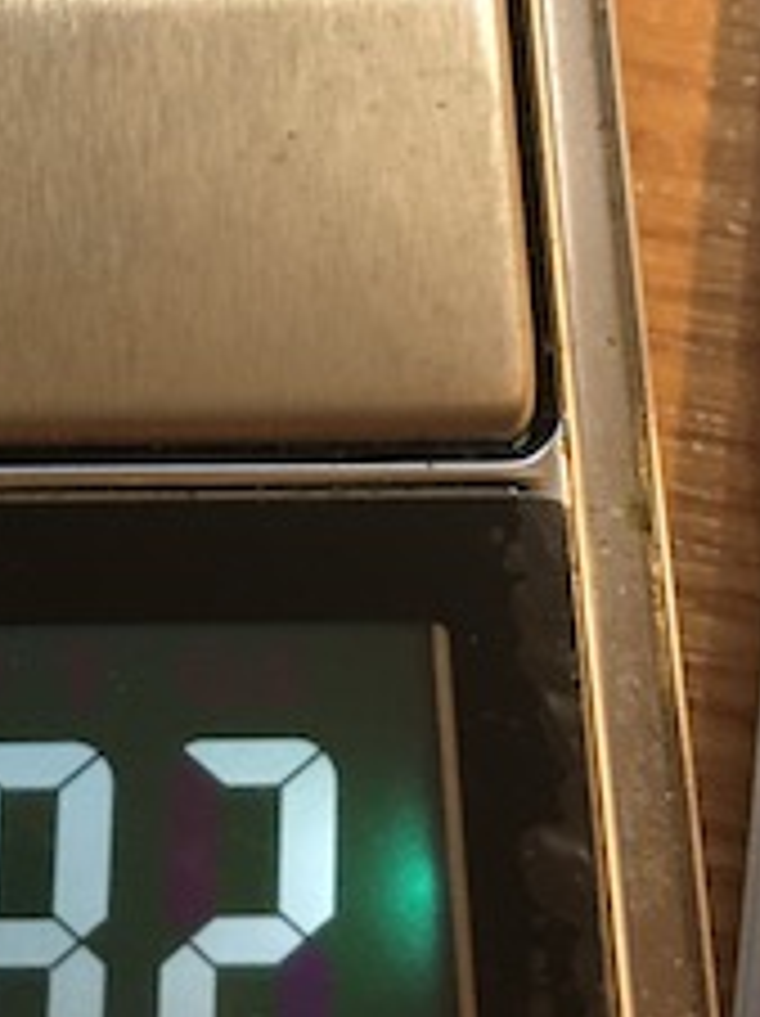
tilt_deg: -74.2
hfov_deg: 18.2
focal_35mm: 77
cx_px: -139
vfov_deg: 25.1
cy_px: 256
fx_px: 2258
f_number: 2.2
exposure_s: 1/33
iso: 200
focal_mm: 4.15
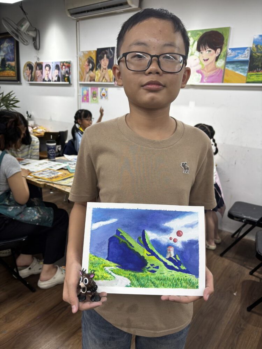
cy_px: 174
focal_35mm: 26
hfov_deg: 53.1
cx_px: 131
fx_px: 262
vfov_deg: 67.3
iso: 40
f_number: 1.6
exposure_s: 1/100
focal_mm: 5.96
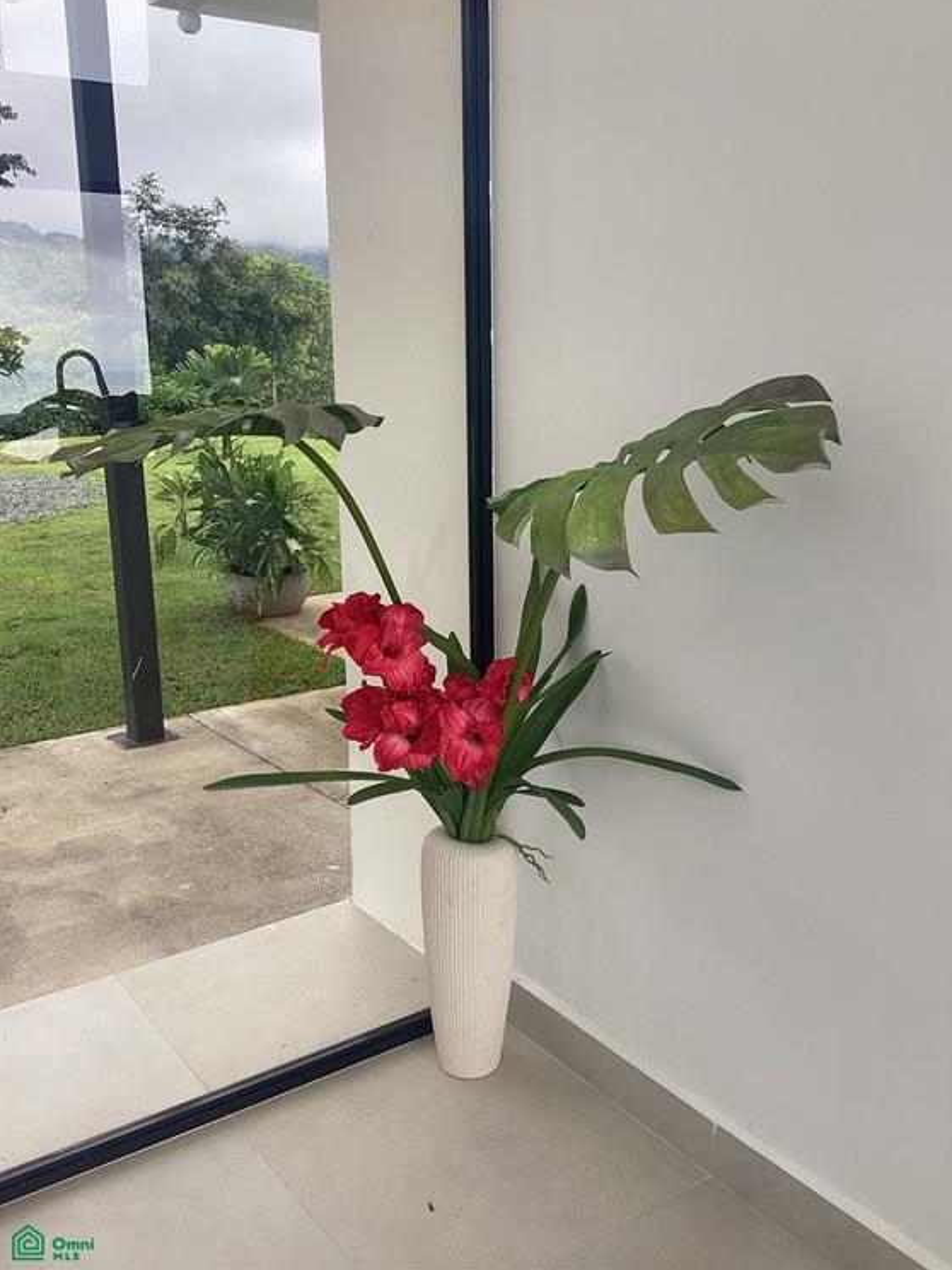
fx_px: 1173
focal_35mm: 32
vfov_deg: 56.8
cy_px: 618
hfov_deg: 44.2
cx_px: 490
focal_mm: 3.3
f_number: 2.4
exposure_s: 1/149
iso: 25
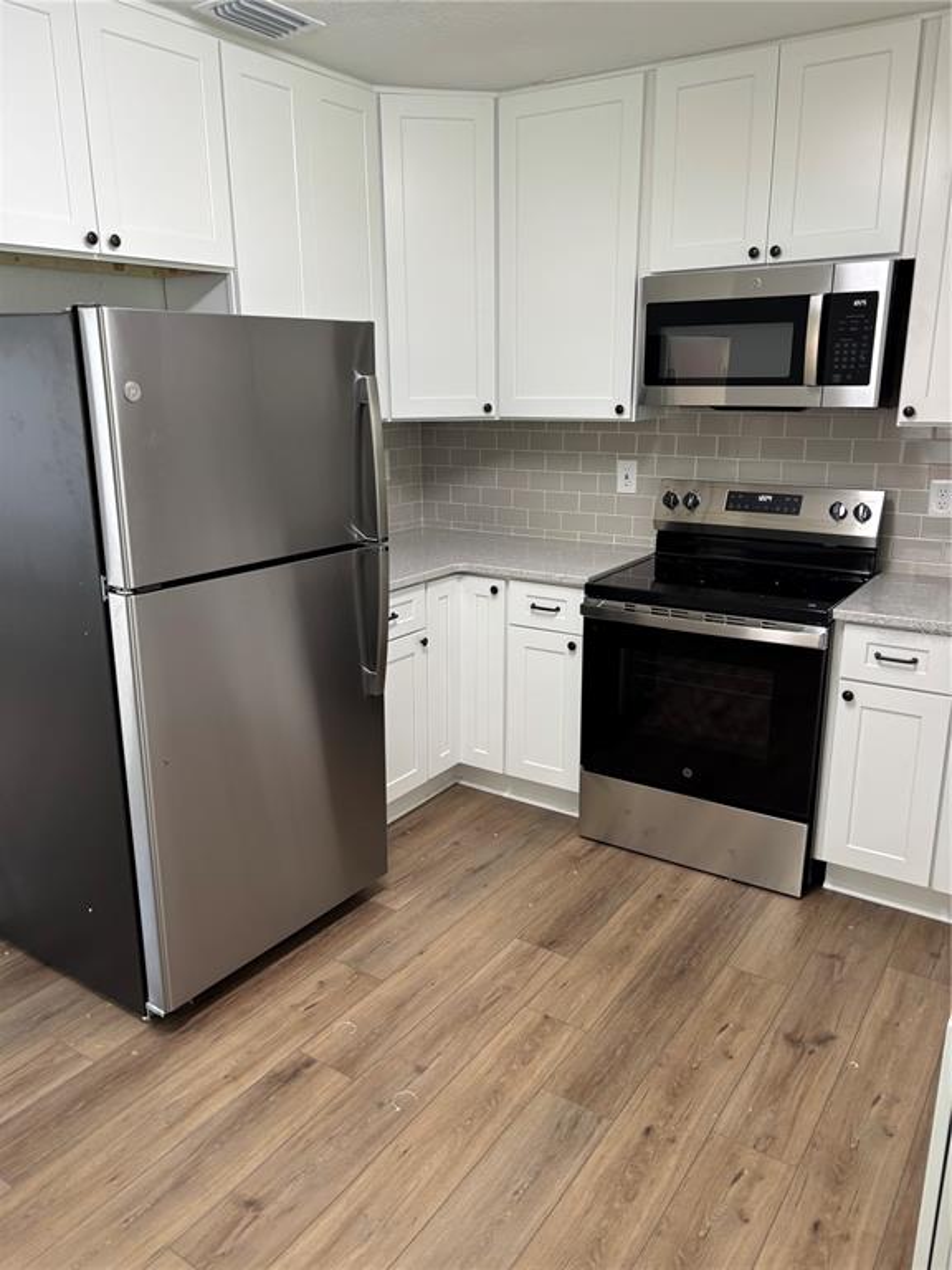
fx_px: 953
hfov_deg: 53.1
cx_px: 476
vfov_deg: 67.3
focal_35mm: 26
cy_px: 635
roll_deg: -2.0
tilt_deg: -19.8
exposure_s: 1/60
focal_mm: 5.96
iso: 80
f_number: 1.6
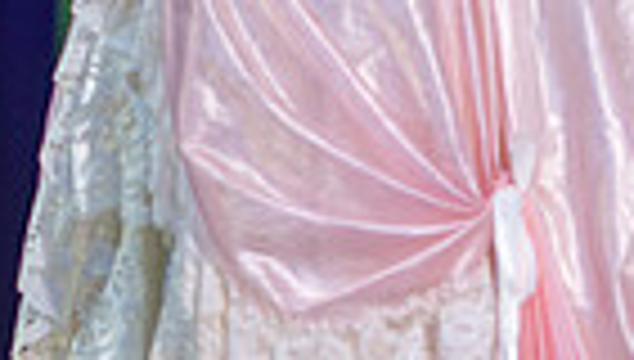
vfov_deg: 2.0
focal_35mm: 624
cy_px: -326
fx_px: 10512
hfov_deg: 3.5
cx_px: -17
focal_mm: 85
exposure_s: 1/400
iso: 80
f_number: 1.8
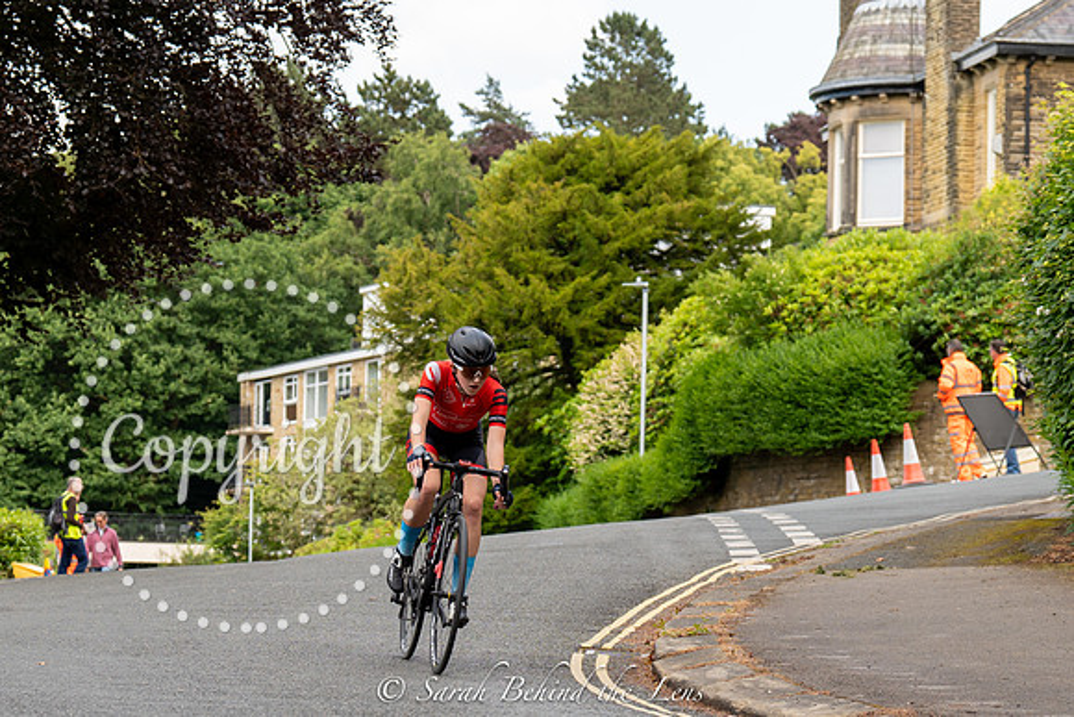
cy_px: 540
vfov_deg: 12.0
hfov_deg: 17.9
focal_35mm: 114
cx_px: 448
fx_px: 3410
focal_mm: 70
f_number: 4.5
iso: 400
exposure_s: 1/640
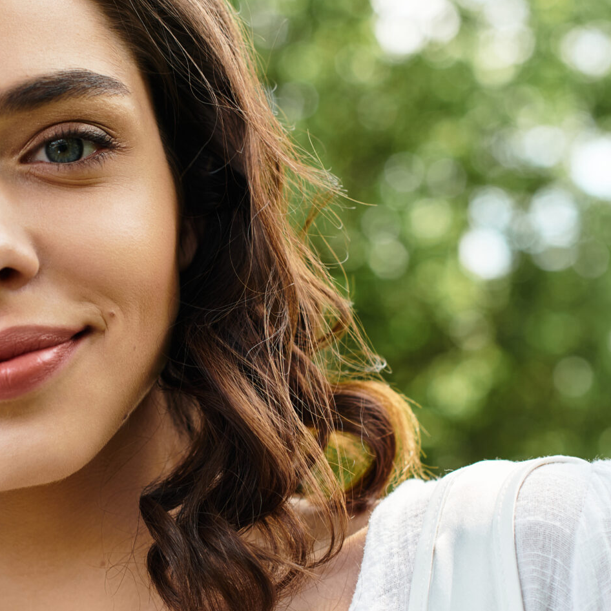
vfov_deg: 15.2
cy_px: 345
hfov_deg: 15.1
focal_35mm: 115
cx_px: 172
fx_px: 2297
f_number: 3.5
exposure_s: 1/250
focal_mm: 50
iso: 125
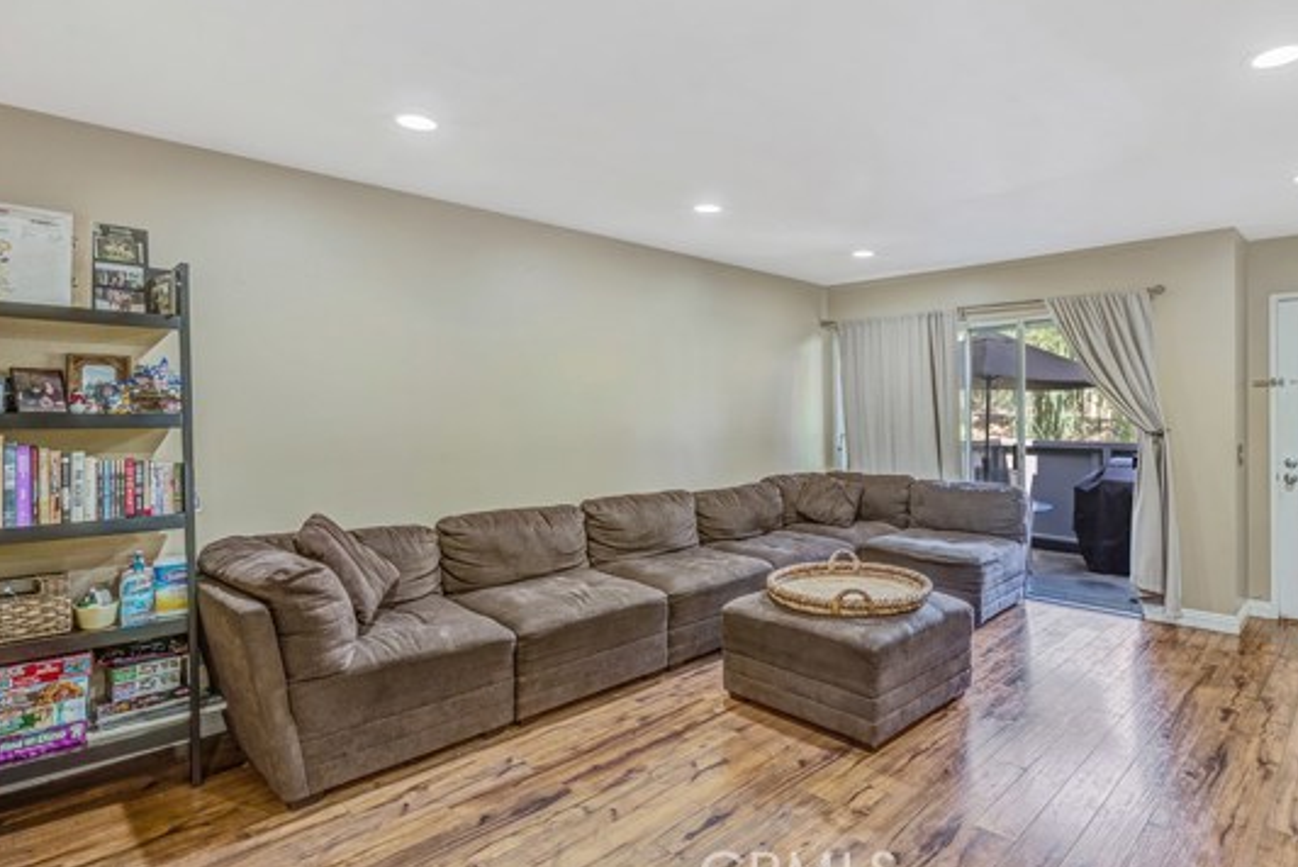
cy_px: 388
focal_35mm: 18
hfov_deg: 89.2
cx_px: 752
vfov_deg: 67.3
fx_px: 649
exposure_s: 1/80
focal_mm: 15
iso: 100
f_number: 8
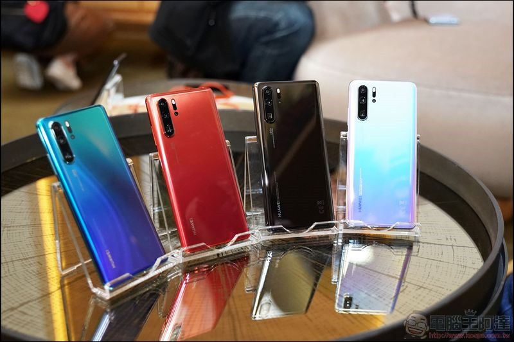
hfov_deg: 43.6
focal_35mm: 45
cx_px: 257
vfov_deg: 29.8
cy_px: 171
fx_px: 642
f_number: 2.8
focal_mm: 30
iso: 3200
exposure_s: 1/160
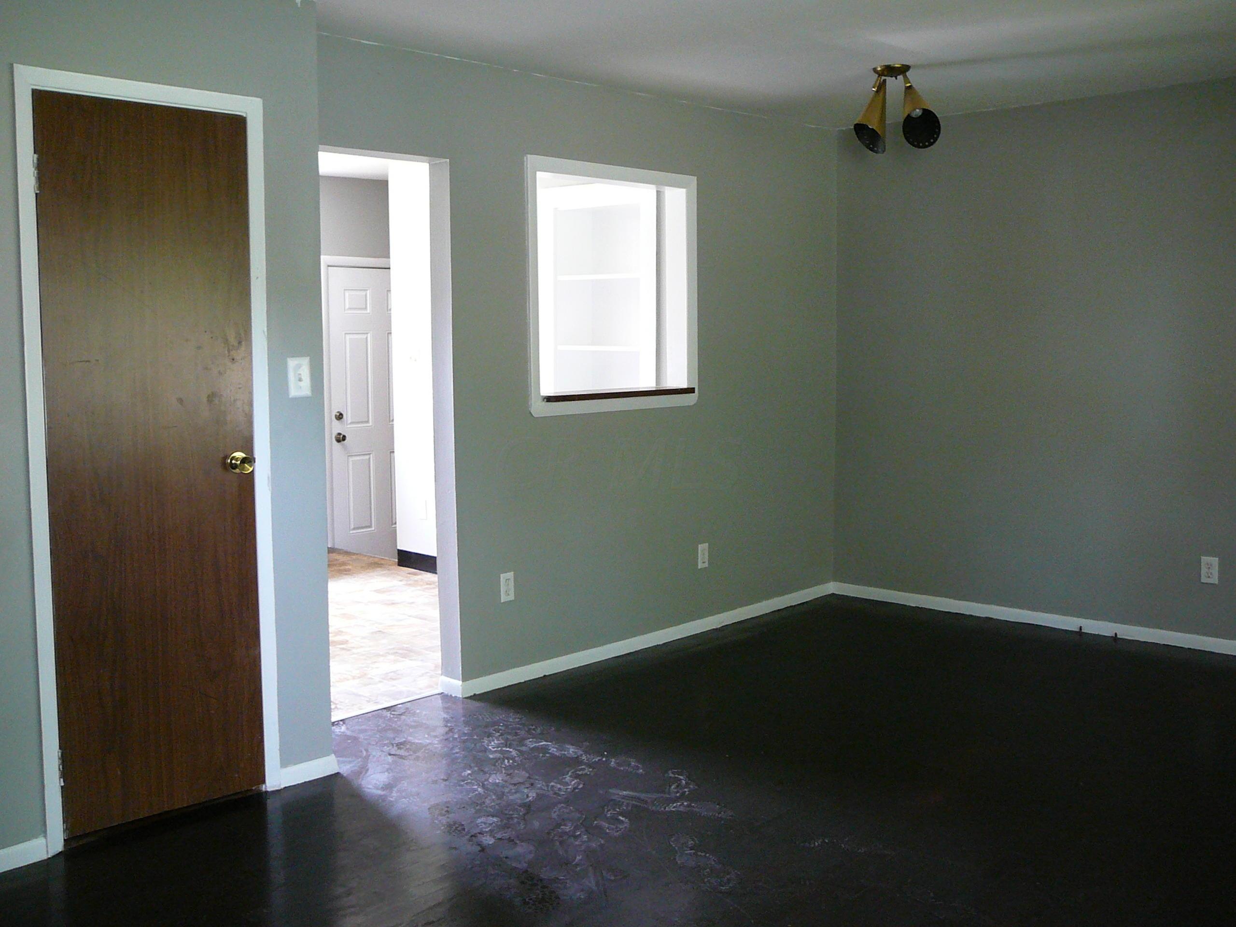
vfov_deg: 40.7
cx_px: 618
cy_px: 464
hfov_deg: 52.6
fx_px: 1250
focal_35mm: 35
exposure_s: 1/8
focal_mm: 5.2
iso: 200
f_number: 2.8
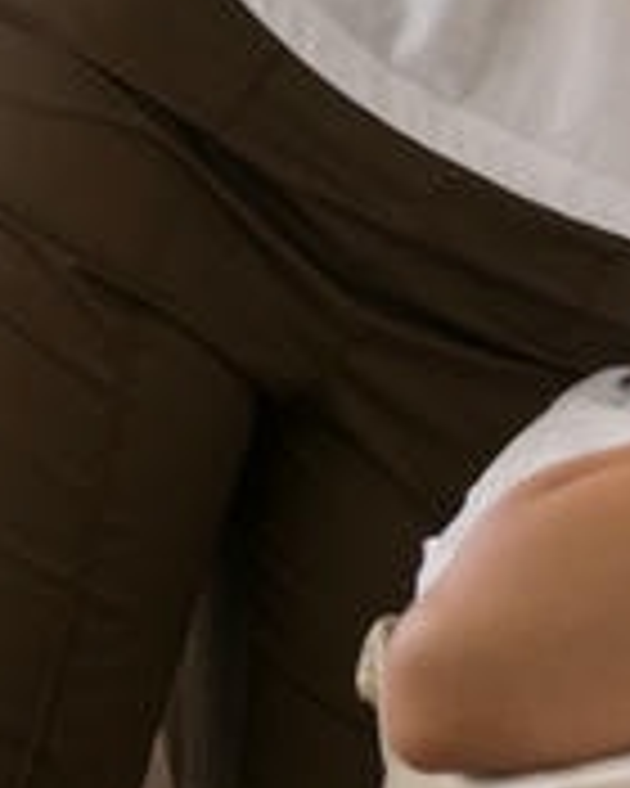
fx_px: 6270
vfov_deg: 7.2
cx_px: 1174
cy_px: 36
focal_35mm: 269
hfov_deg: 5.6
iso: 200
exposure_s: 1/160
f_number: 2.8
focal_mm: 50
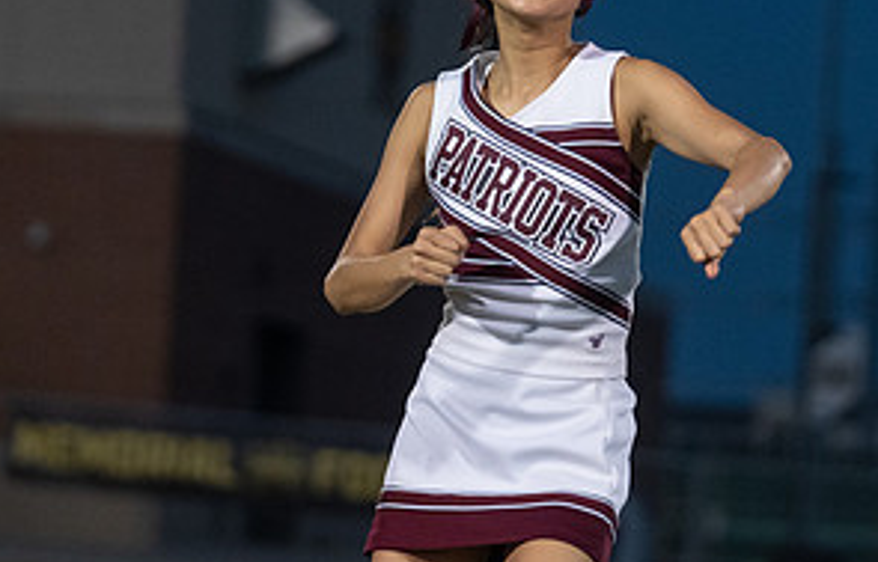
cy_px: 106
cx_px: 493
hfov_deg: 8.2
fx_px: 6145
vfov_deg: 5.2
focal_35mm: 255
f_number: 2.8
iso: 3200
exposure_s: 1/1000
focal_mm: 102
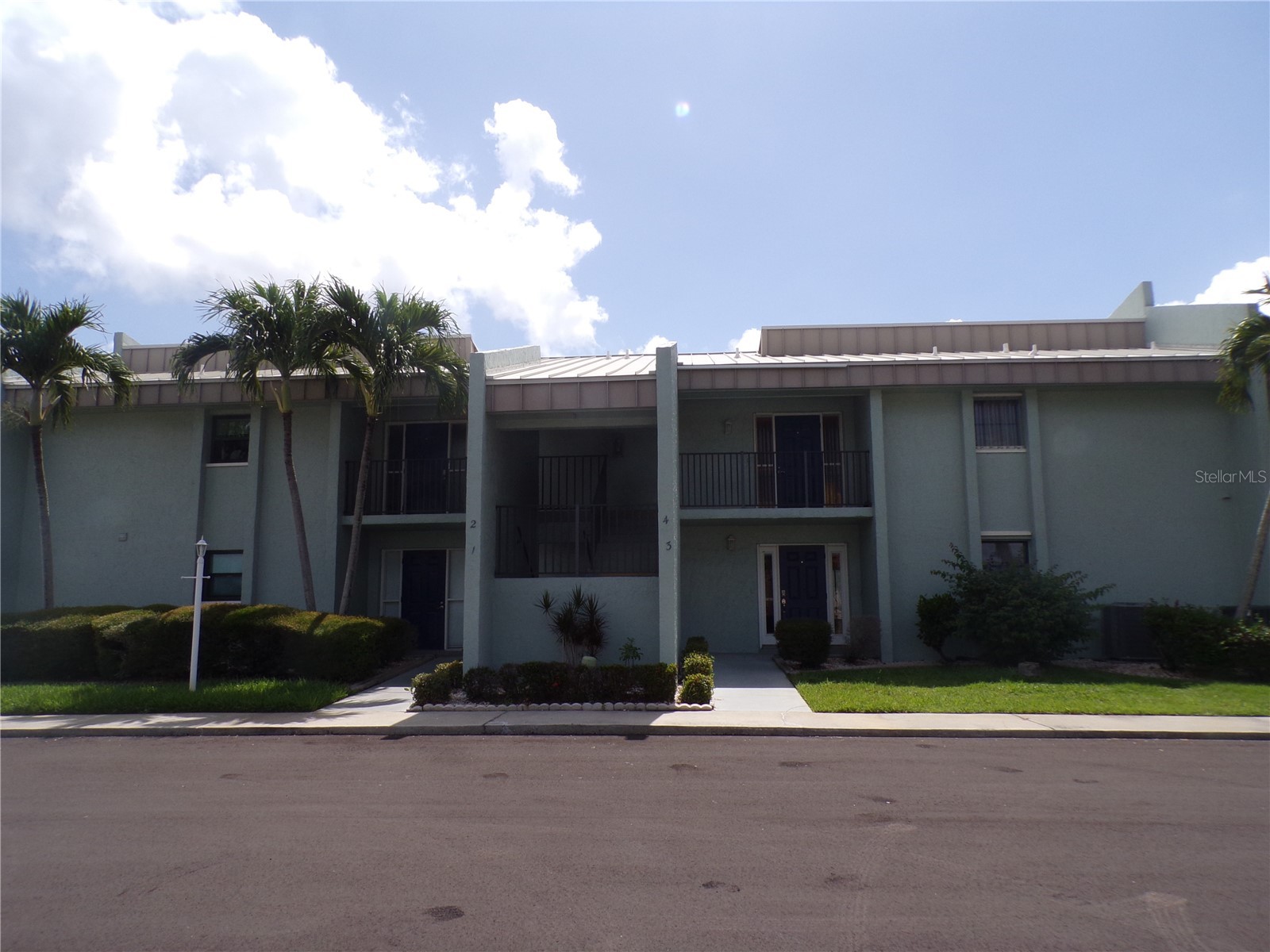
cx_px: 635
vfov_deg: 56.8
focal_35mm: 24
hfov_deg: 71.6
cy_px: 476
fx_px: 881
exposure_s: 1/400
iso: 80
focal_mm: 4.3
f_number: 5.8
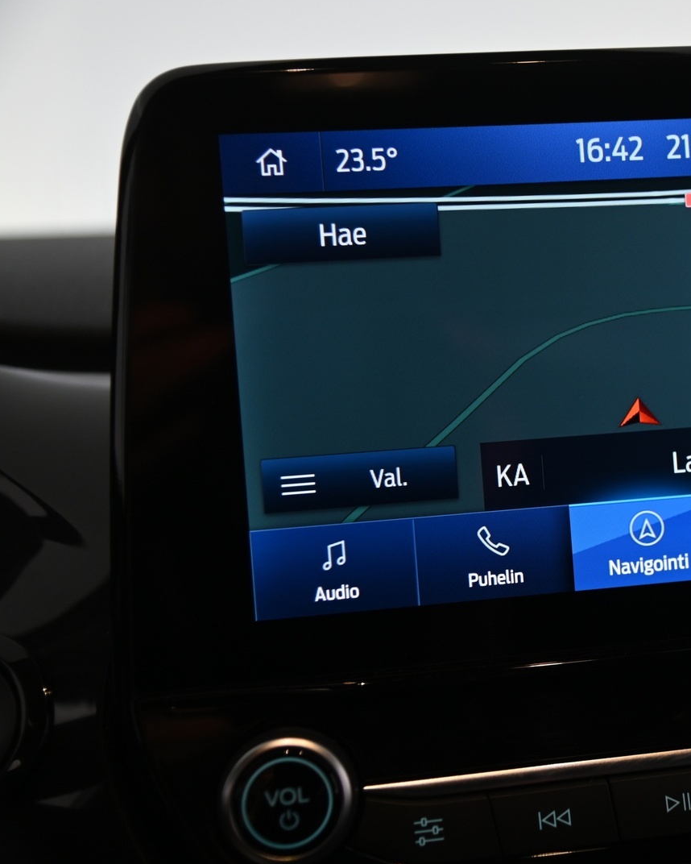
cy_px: 430
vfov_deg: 26.8
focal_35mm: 71
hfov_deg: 21.1
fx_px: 1815
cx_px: 621
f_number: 4
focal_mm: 50
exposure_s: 1/50
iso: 1000
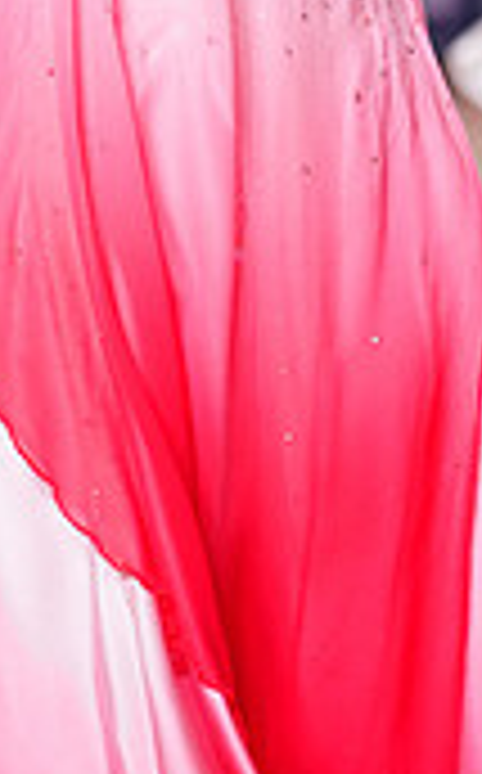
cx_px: 493
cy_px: -194
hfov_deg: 5.4
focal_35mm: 241
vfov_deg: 8.6
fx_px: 5082
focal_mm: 70
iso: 1250
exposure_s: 1/400
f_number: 2.8
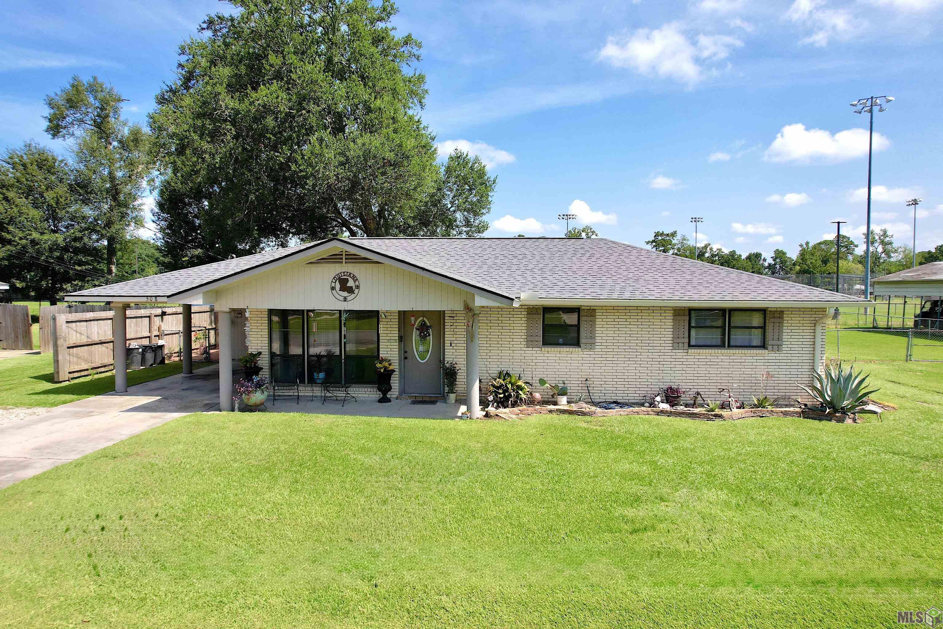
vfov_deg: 57.2
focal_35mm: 22
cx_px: 472
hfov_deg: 78.6
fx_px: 576
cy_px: 314
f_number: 2.8
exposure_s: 1/500
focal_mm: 8.38
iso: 100
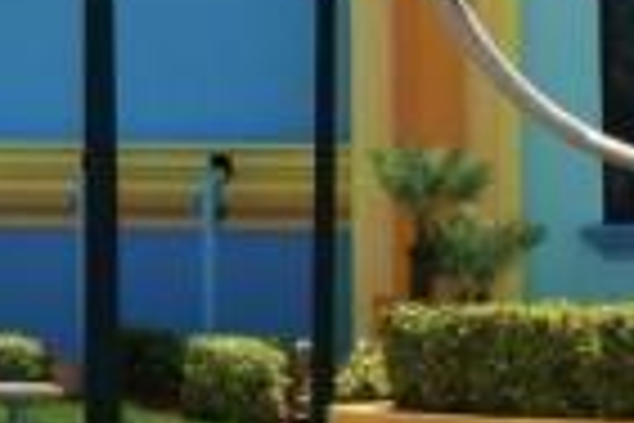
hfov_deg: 7.3
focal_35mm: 269
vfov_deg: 5.0
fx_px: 4729
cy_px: -572
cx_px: -764
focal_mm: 35
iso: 100
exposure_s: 1/125
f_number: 13
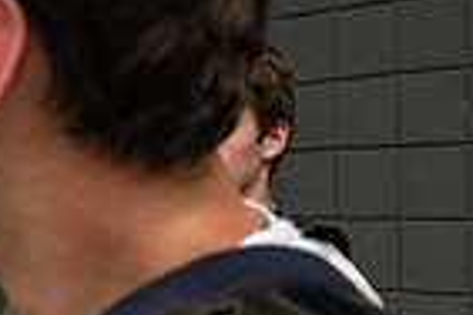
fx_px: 1301
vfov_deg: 13.8
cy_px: 240
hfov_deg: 17.4
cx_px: -339
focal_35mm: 99
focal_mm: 24
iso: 10000
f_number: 4
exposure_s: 1/500
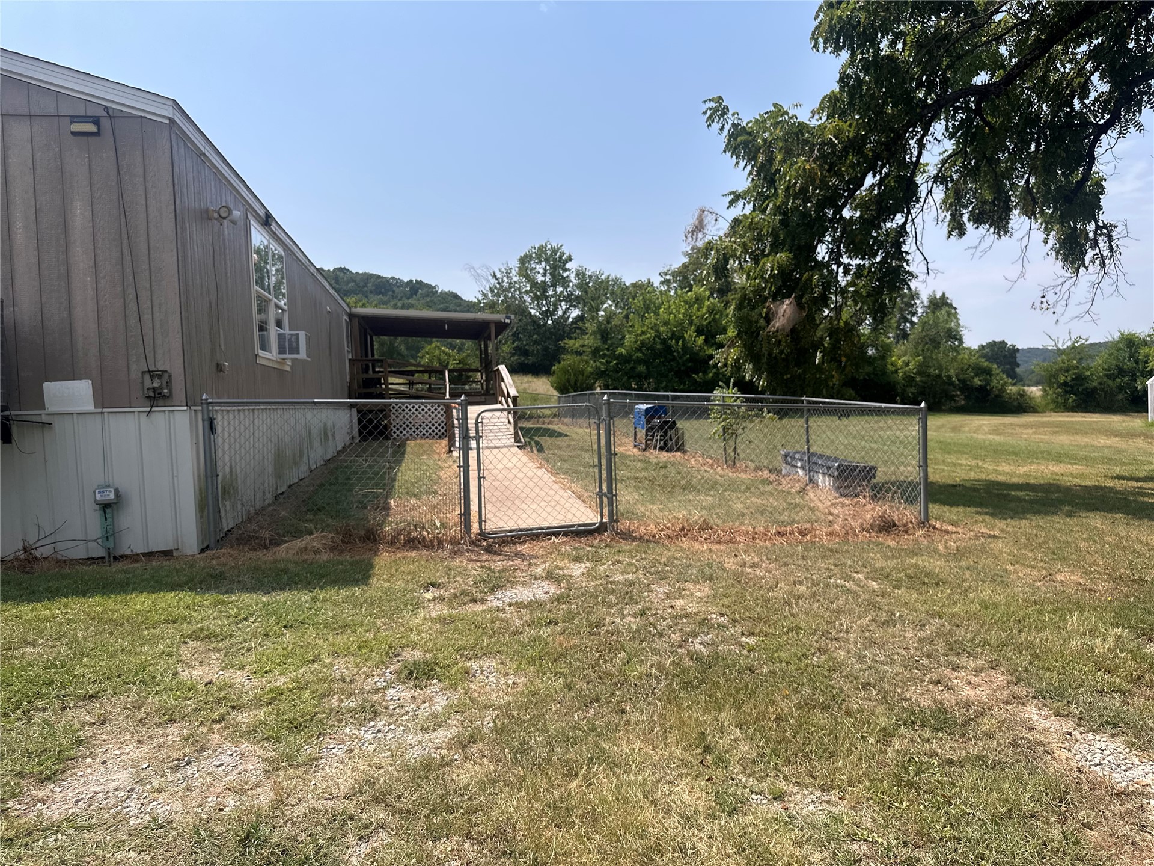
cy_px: 433
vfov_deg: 56.8
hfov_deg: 71.6
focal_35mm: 24
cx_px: 577
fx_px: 800
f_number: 1.78
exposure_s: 1/5263
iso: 80
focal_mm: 6.86
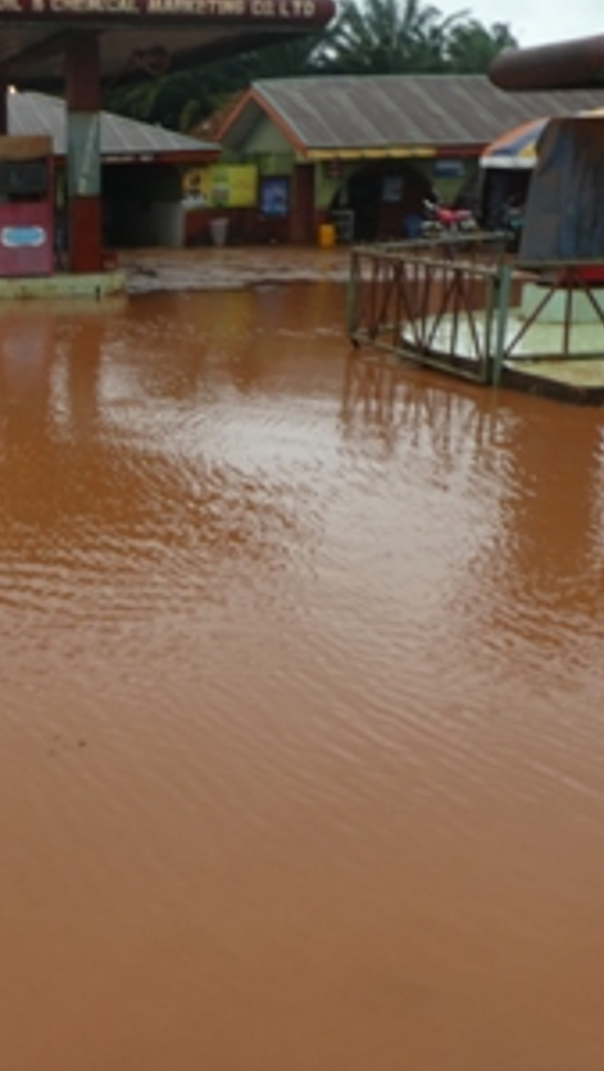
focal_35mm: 39
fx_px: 1109
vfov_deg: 51.5
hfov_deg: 28.0
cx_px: -46
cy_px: 493
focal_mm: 4.3
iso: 80
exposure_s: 1/125
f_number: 3.3
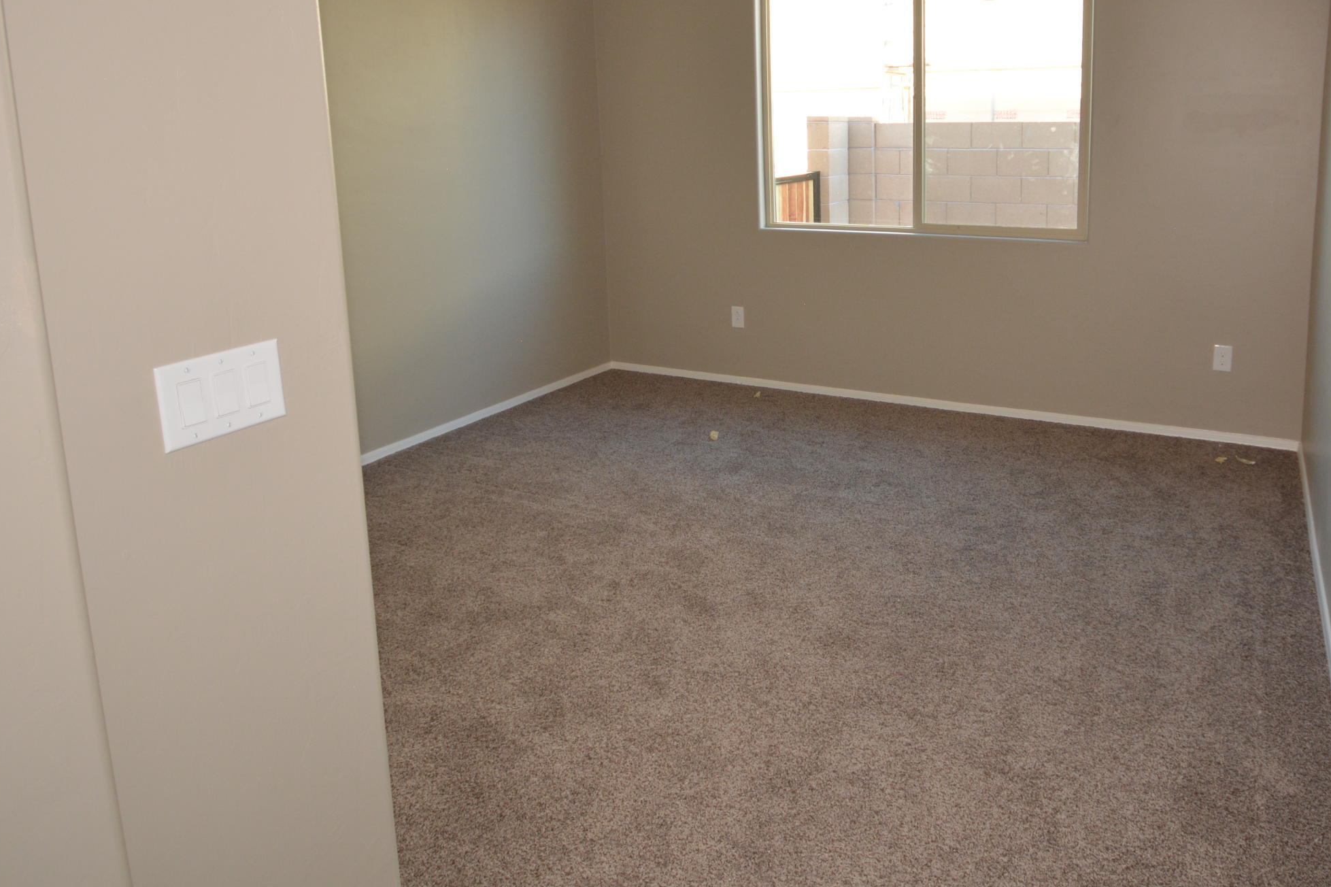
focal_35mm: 23
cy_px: 239
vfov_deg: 53.0
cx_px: 858
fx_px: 850
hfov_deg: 74.4
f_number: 4
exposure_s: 1/60
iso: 450
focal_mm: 10
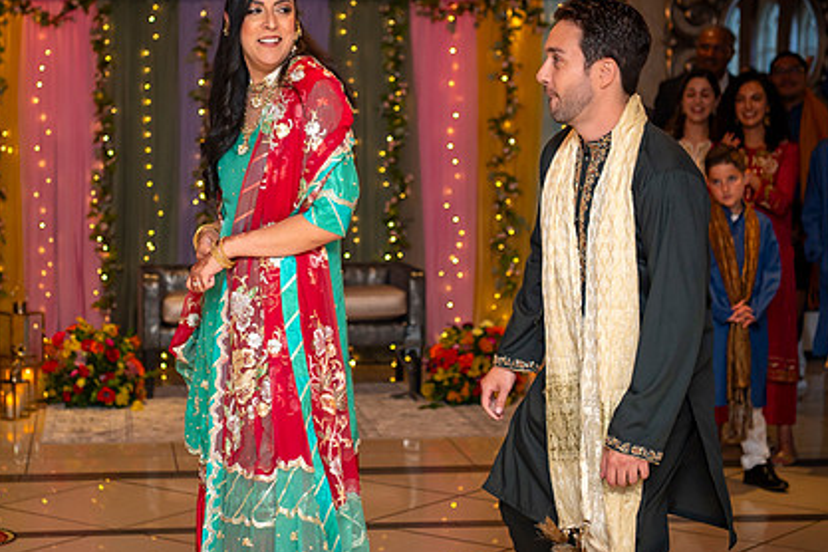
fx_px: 1771
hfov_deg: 26.2
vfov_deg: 17.7
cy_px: 260
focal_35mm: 77
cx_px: 305
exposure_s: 1/160
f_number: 2.8
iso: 400
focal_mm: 50
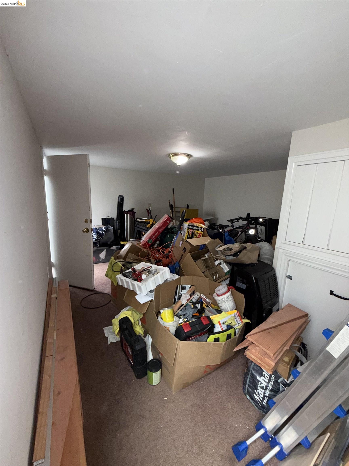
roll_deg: -2.9
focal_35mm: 14
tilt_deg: -10.5
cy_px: 233
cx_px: 174
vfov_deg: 102.1
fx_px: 188
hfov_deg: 85.7
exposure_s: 1/67
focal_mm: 2.22
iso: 125
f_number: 2.2
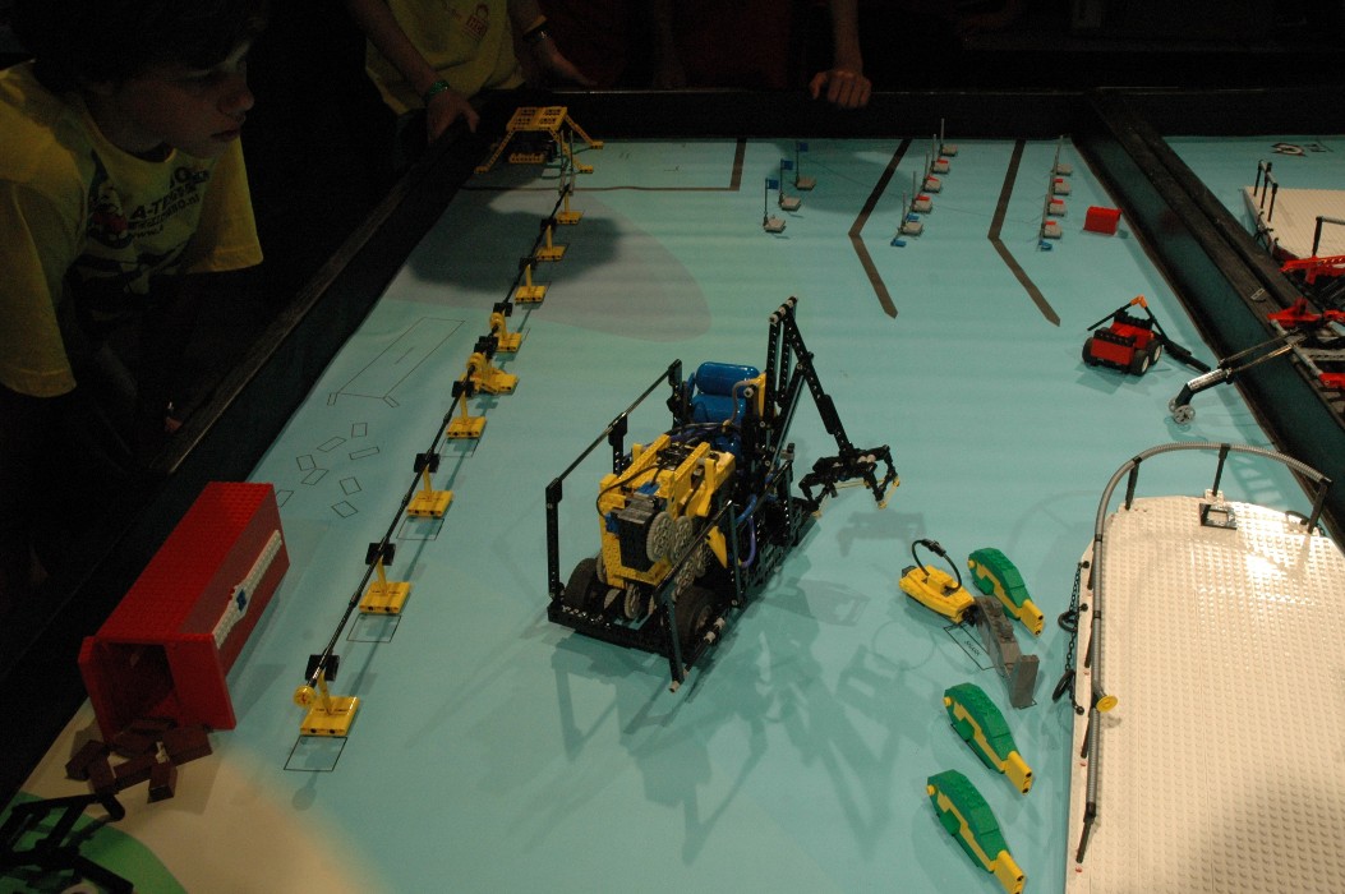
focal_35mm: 33
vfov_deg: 39.9
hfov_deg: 57.3
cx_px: 672
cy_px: 447
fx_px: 1232
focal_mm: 22
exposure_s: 1/320
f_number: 9
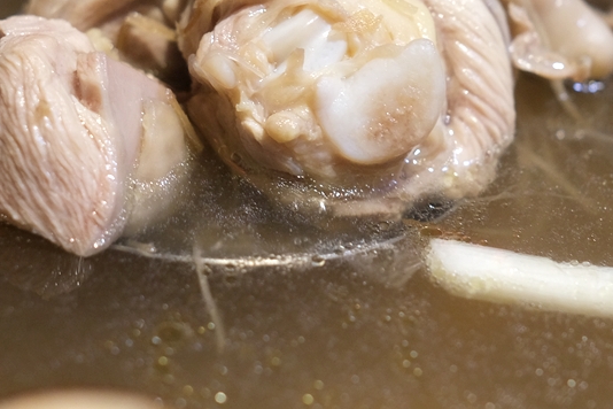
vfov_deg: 22.6
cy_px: 71
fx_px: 1005
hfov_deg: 33.7
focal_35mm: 59
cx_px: 225
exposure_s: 1/90
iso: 1000
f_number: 2.8
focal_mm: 23
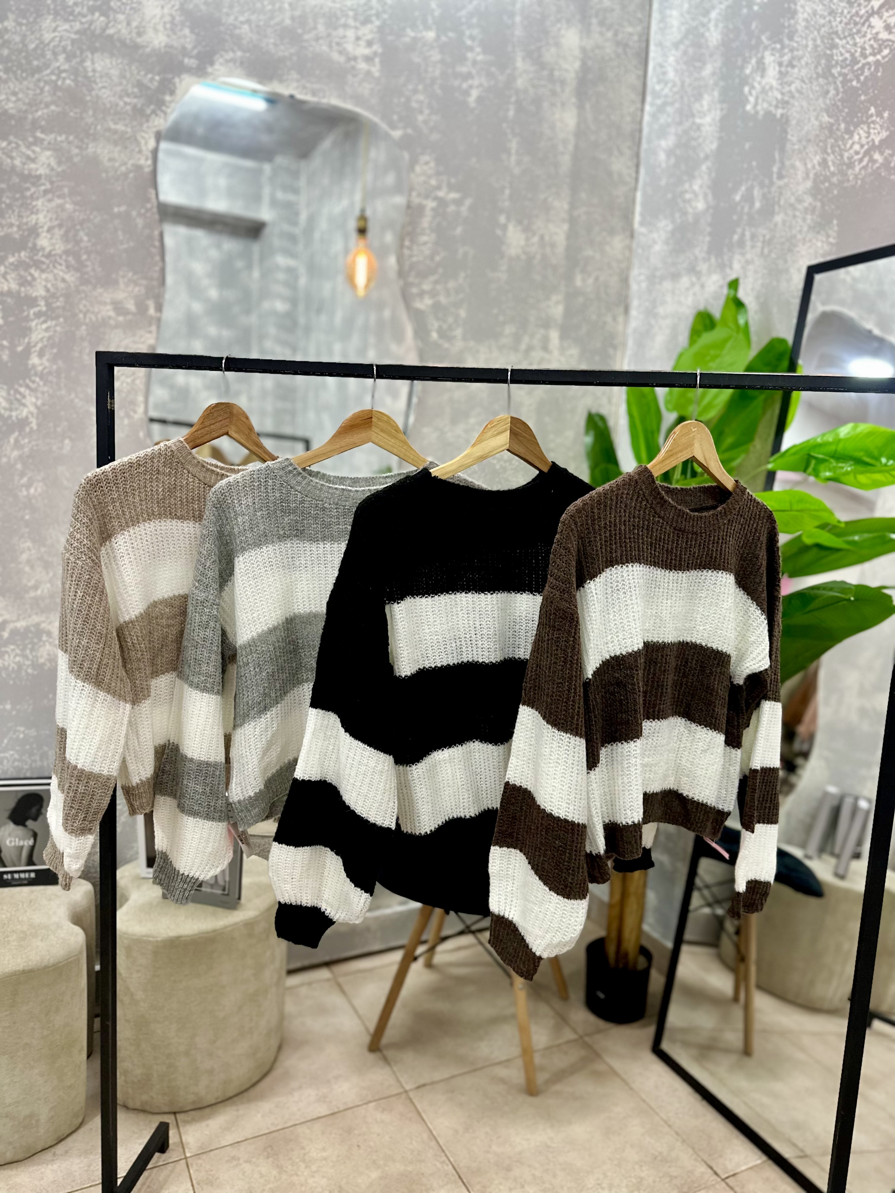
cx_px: 448
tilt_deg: -6.9
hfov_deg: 56.8
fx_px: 827
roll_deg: -2.7
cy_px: 596
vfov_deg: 71.6
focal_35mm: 24
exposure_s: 1/50
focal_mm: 6.86
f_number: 1.78
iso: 250
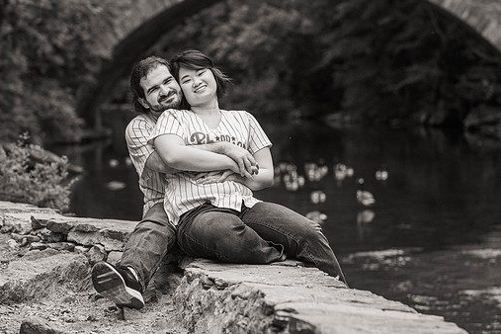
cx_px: 269
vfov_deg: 10.5
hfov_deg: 15.8
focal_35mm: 130
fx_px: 1809
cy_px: 136
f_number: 4
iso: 1600
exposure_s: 1/1000
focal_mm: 105
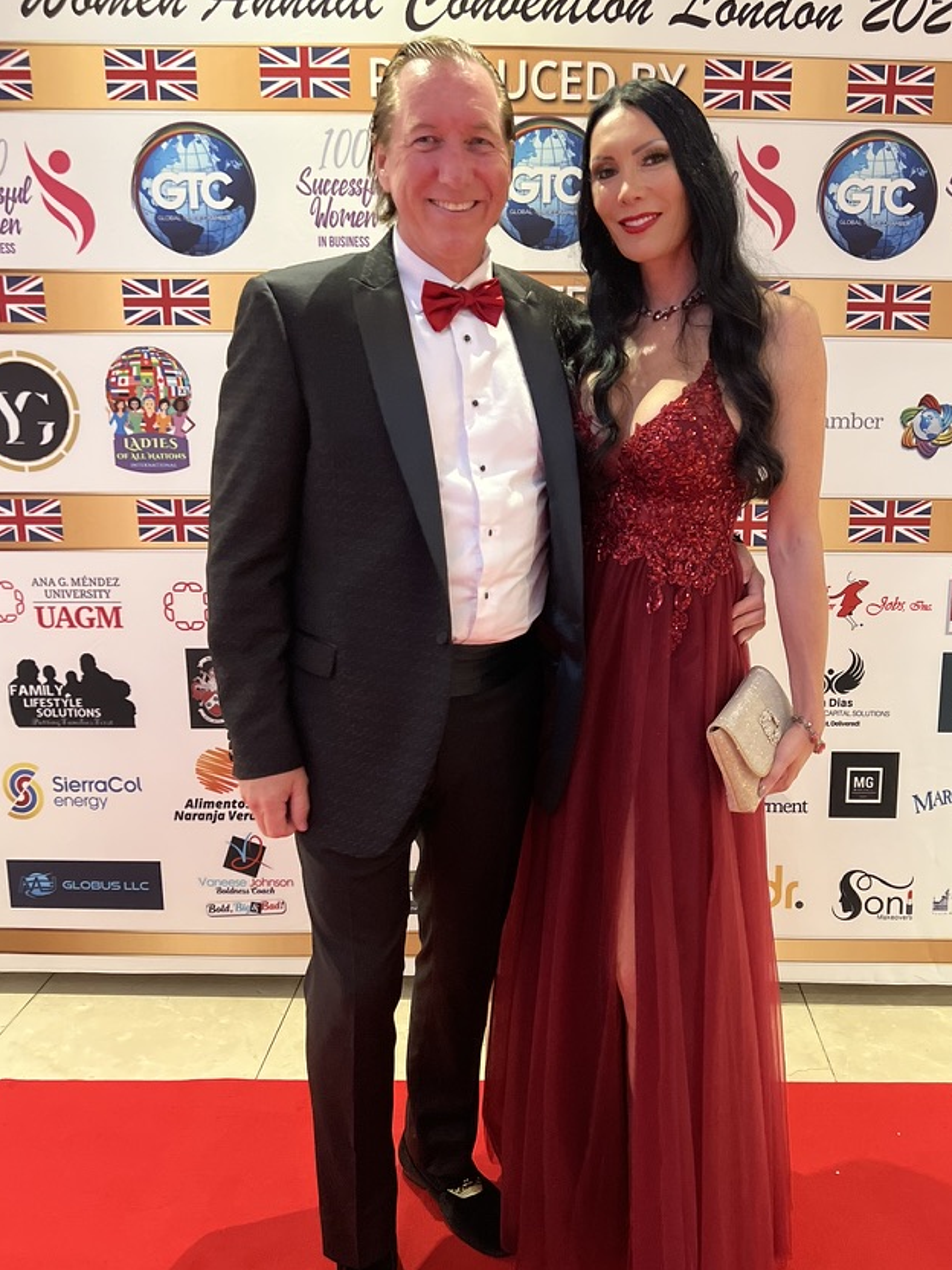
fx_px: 1173
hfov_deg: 44.0
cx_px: 546
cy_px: 662
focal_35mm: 32
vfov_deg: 56.8
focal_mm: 5.7
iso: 640
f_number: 1.5
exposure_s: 1/33
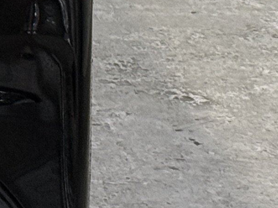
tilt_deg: -10.9
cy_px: -202
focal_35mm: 323
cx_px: -418
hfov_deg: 5.9
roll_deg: -0.4
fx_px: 2593
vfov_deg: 4.5
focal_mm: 6.76
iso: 160
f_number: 1.78
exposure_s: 1/60
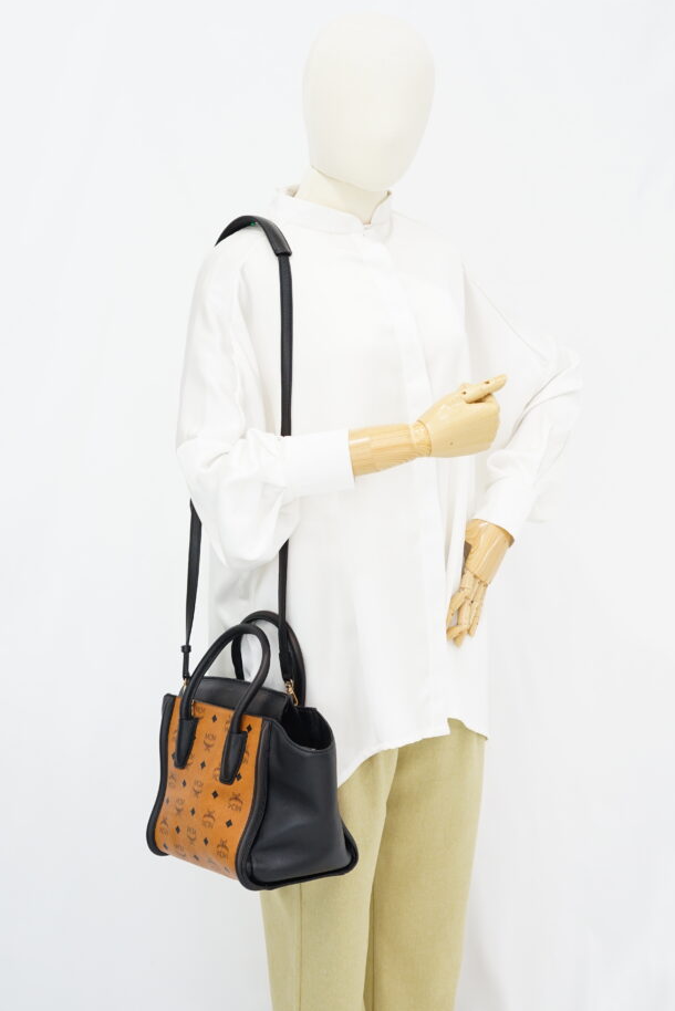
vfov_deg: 35.6
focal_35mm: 56
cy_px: 519
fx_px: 1574
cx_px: 351
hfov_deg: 24.2
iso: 640
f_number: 5.6
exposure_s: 1/10
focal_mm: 50
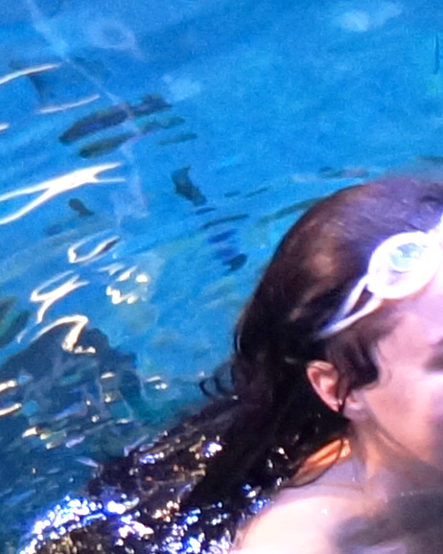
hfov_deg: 4.3
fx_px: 5100
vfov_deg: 6.1
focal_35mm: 311
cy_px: 876
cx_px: 2179
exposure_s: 1/160
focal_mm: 26
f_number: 4.5
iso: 800
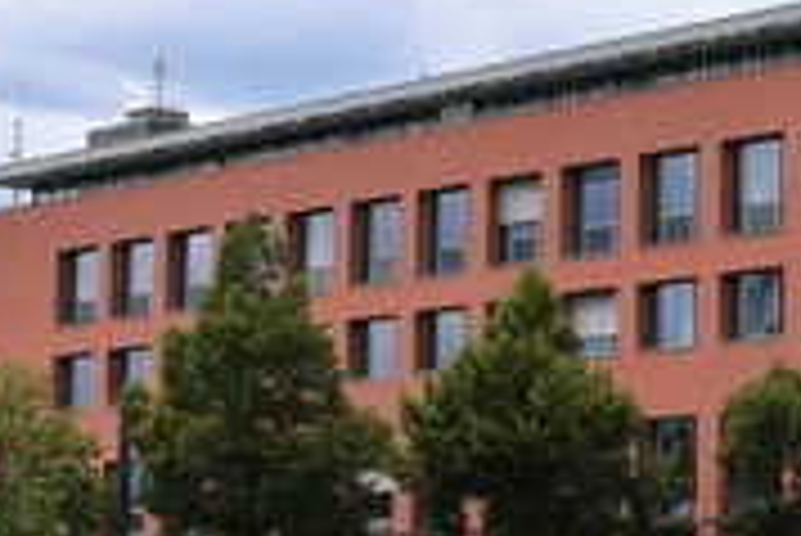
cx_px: 911
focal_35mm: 86
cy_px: 167
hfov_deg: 22.2
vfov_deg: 15.9
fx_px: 1915
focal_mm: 22
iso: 640
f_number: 14
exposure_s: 1/640
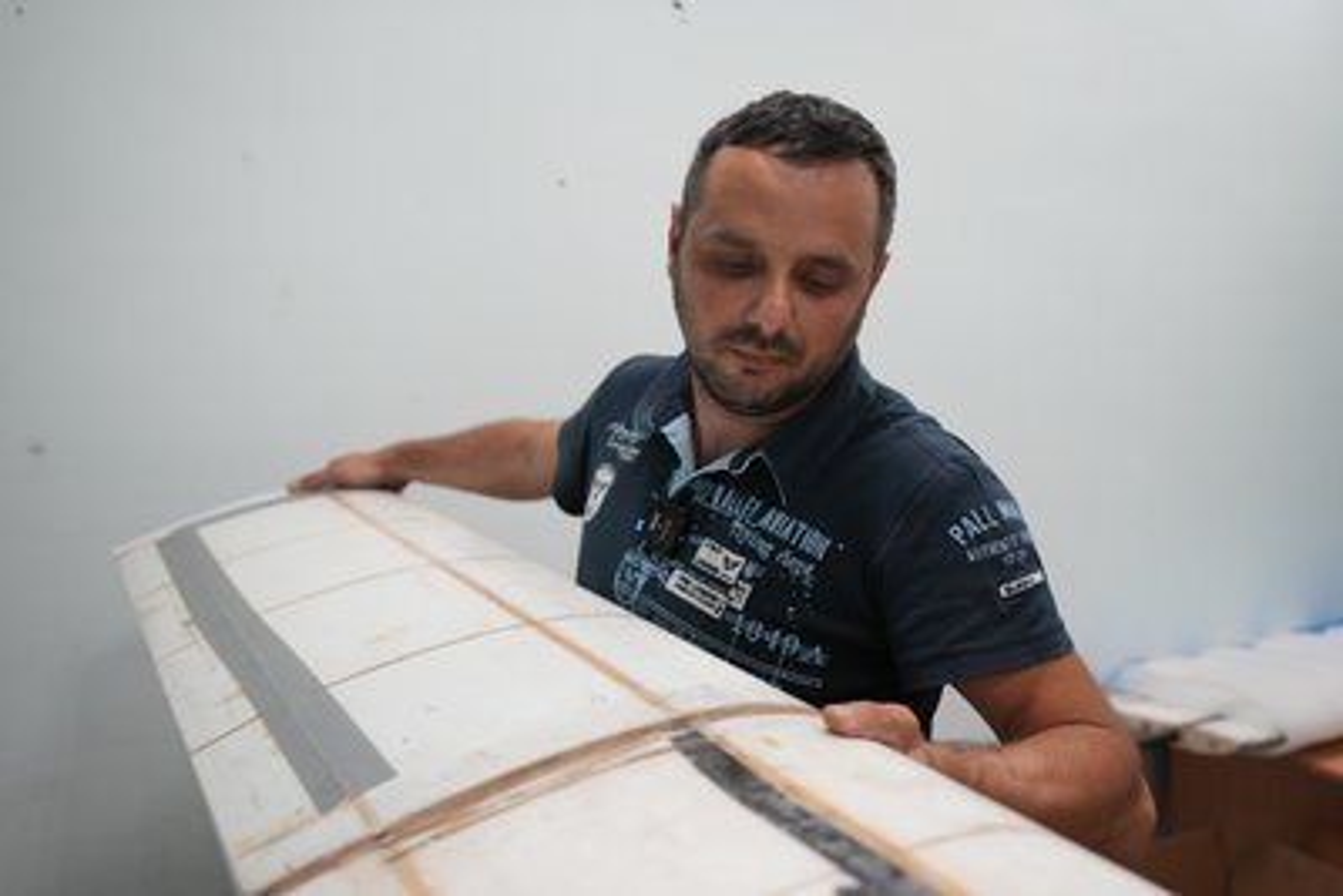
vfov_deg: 37.9
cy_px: 448
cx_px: 672
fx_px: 1306
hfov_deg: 54.4
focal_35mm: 35
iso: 1250
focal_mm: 35
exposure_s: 1/320
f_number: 2.8
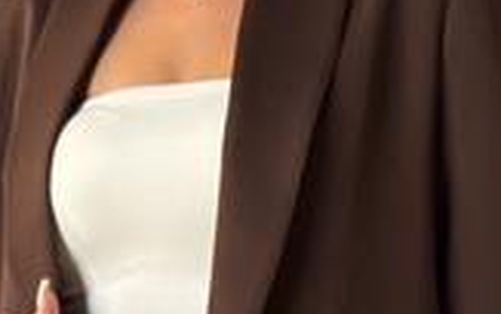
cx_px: 243
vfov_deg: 9.6
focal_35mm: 133
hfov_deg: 15.7
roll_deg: +0.5
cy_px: 443
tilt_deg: -0.5
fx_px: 1817
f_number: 1.78
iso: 250
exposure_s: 1/53
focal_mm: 6.76
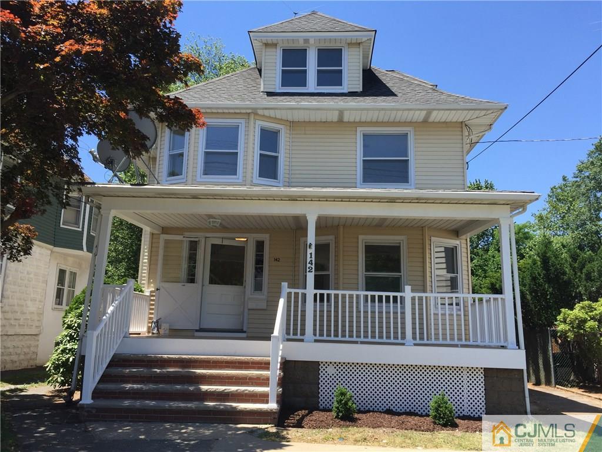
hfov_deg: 61.7
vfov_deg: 48.2
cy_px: 226
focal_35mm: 29
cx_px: 301
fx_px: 504
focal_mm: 4.15
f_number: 2.2
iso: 32
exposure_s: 1/964
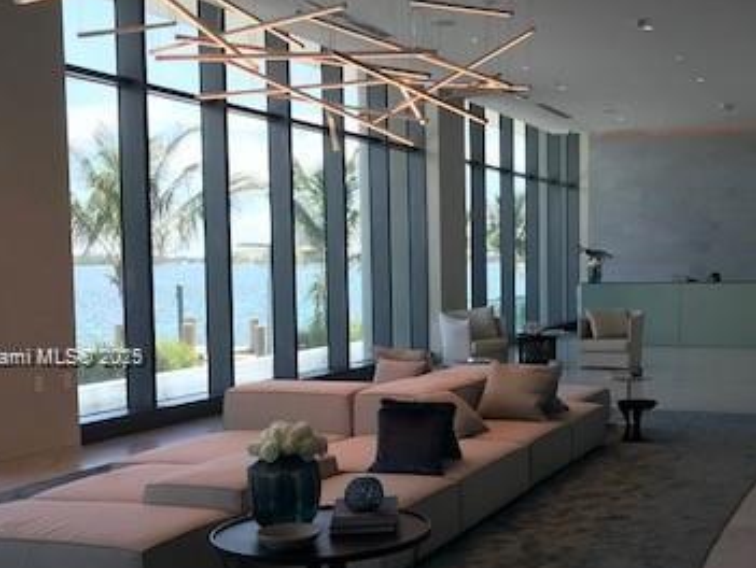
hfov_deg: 36.9
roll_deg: +2.6
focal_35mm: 51
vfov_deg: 28.5
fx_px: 1115
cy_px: 359
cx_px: 534
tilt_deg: -5.3
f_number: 1.8
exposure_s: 1/301
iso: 20
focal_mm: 3.99
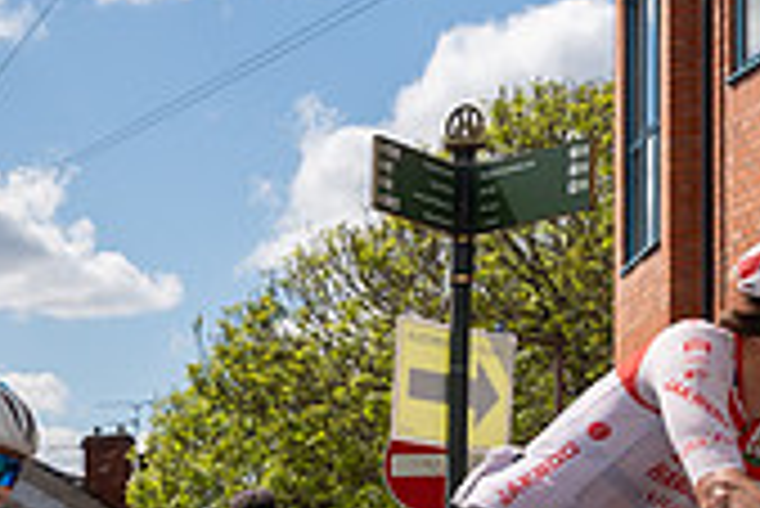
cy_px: 624
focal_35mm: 120
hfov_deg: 16.3
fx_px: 2535
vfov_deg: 11.2
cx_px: -182
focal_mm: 25
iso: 125
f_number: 5
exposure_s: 1/1000
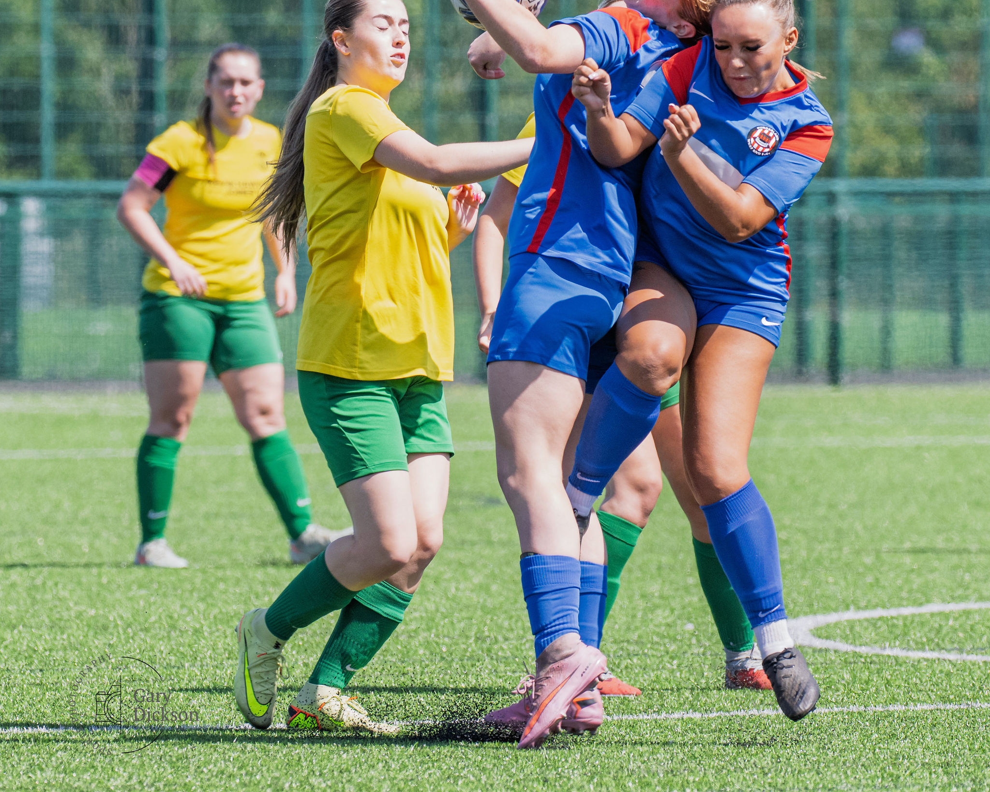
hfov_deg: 3.3
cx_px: 430
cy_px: 295
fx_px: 16966
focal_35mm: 579
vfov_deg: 2.7
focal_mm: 240
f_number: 5
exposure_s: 1/1000
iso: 360
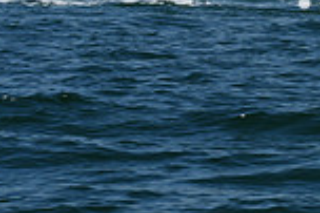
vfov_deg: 3.3
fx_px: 3658
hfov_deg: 5.0
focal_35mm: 412
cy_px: -182
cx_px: 377
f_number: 9
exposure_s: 1/640
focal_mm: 72
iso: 100
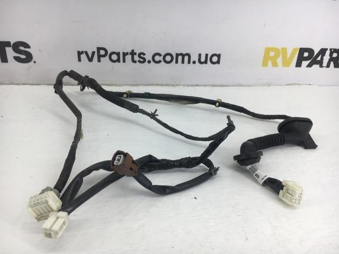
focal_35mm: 29
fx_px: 284
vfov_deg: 48.2
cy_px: 127
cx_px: 170
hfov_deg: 61.7
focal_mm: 4.15
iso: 32
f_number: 2.2
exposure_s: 1/100
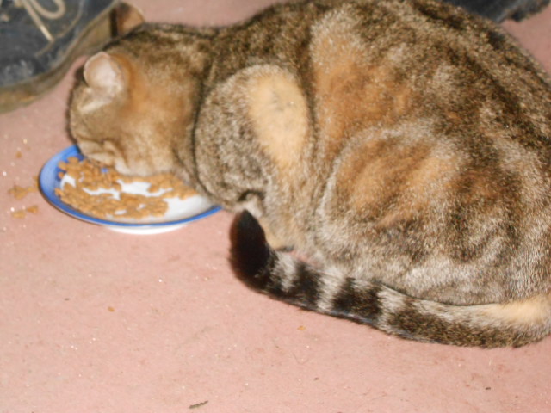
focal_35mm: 105
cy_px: 206
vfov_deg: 14.1
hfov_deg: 18.7
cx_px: 276
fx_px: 1671
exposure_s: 1/60
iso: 640
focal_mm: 18.7
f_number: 5
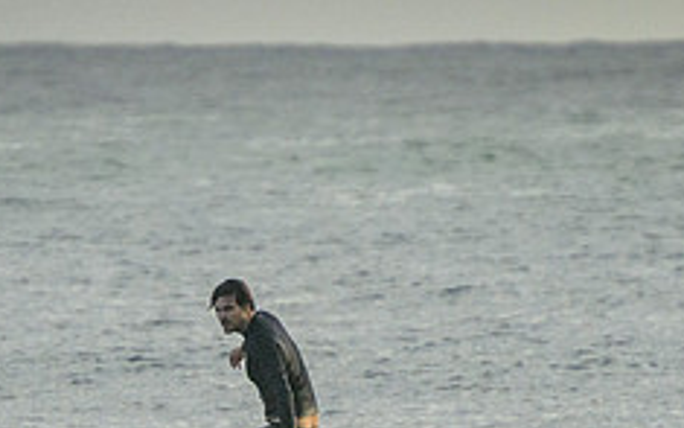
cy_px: 478
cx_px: 293
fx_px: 25787
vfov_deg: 1.0
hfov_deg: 1.5
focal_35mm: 1383
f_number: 5.6
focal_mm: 400
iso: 1100
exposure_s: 1/3200
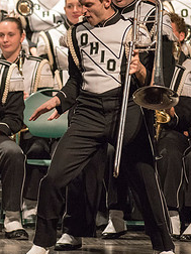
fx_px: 4885
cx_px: -80
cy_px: 91
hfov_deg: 2.2
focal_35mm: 664
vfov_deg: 3.0
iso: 4000
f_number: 2.8
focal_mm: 300
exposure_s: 1/500
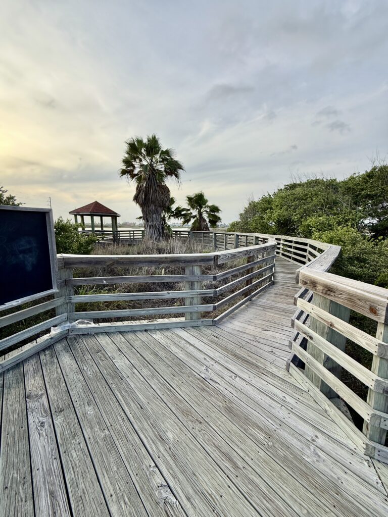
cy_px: 258
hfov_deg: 85.7
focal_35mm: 14
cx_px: 194
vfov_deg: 102.1
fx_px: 209
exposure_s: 1/1001
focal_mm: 2.22
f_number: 2.2
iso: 50
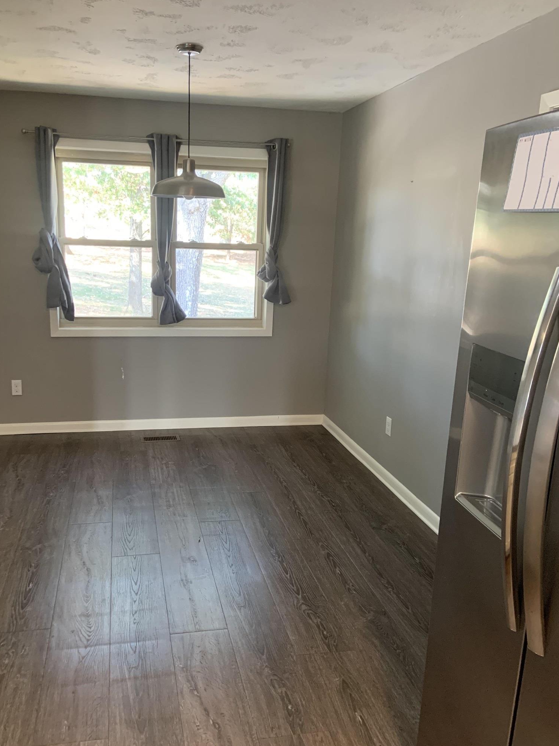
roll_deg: -1.6
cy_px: 378
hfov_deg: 46.7
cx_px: 243
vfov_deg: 60.0
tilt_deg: -11.3
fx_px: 646
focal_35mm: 30
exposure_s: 1/60
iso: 320
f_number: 1.8
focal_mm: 4.25
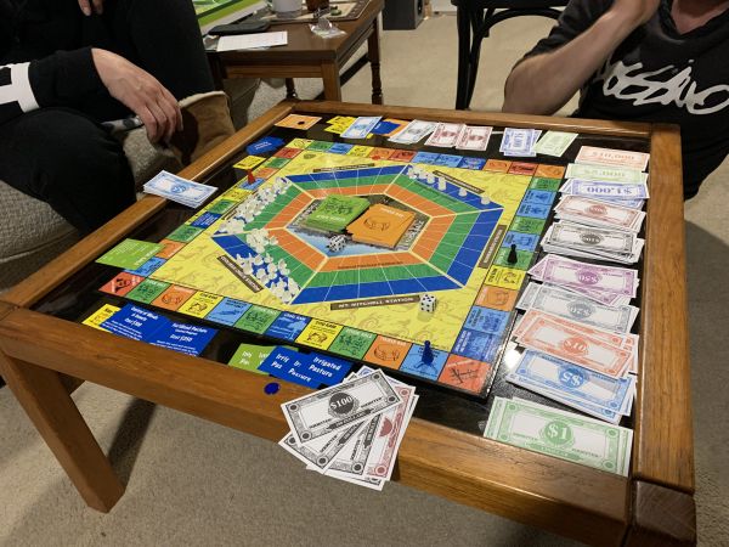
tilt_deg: -35.7
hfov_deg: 67.3
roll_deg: +6.1
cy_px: 274
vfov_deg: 53.1
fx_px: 548
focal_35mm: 26
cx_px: 364
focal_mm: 4.25
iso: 250
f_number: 1.8
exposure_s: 1/33
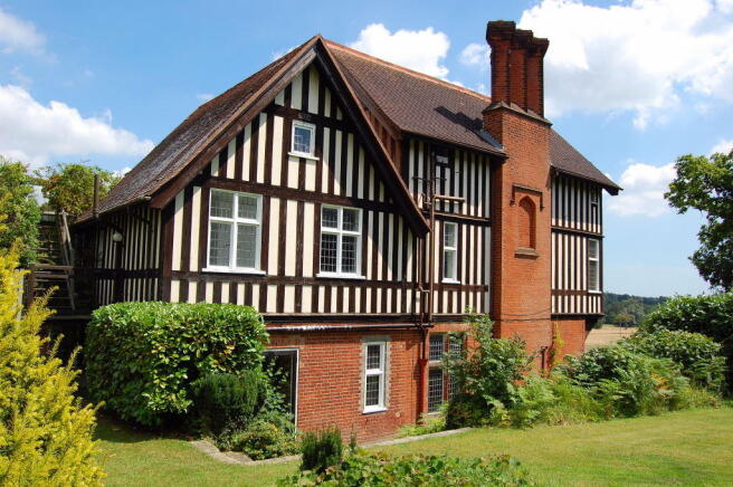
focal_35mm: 27
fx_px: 549
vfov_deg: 47.8
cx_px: 366
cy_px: 244
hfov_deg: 67.4
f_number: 9
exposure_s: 1/320
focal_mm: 18
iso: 200
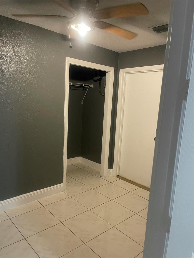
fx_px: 187
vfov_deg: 69.4
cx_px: 97
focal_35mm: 25
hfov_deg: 54.9
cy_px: 129
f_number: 1.6
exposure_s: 1/40
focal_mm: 5.1
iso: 400
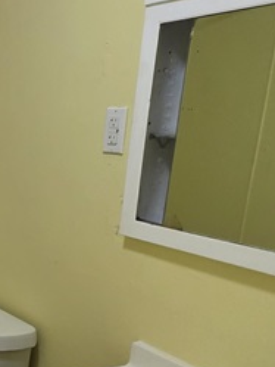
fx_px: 529
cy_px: 256
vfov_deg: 37.6
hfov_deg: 22.4
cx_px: -165
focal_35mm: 50
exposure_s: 1/120
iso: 320
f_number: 1.9
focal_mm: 2.2
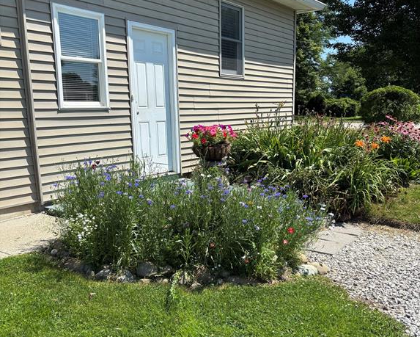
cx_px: 210
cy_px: 184
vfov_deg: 43.3
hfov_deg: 52.8
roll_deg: +0.4
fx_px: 423
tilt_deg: -9.7
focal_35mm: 34
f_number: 1.6
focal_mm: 5.96
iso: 50
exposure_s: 1/2571
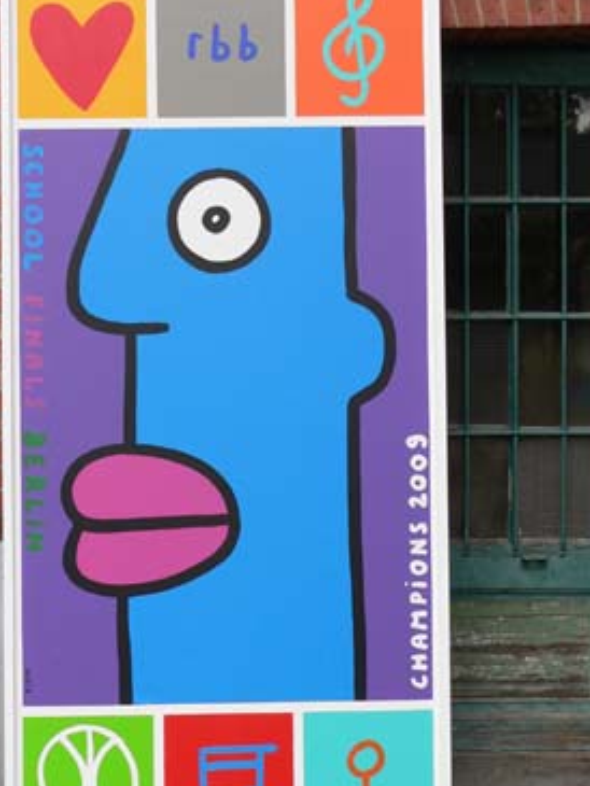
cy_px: 360
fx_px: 1431
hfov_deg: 23.3
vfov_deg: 30.7
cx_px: 240
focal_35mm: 63
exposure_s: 1/200
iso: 80
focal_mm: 7.6
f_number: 4
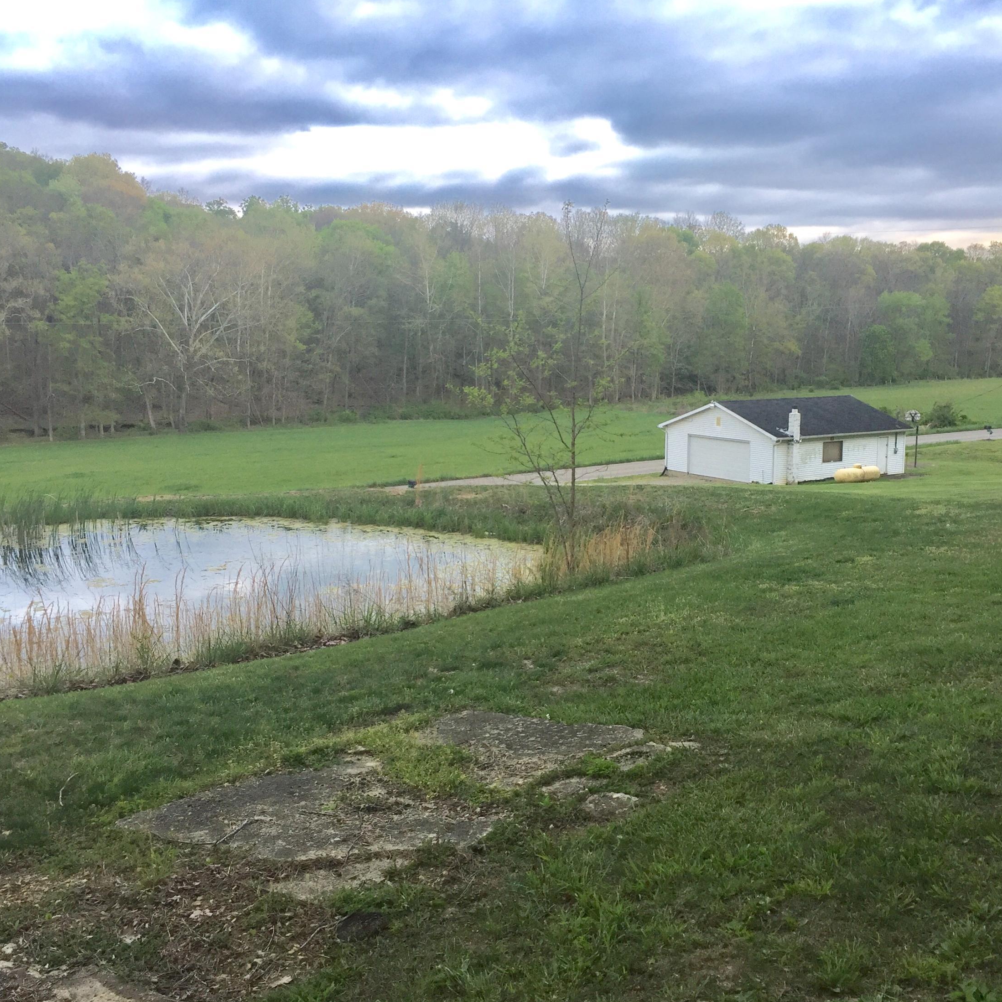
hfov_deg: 47.1
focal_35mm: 35
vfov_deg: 47.2
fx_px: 1146
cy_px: 510
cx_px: 565
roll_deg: -0.8
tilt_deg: -9.4
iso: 32
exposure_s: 1/120
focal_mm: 4.15
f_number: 2.2
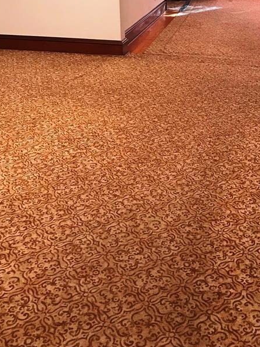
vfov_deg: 37.9
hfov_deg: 29.9
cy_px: 60
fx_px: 481
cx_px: 186
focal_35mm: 48
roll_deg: -0.7
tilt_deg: -17.2
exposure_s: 1/15
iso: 50
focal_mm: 3.99
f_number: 1.8
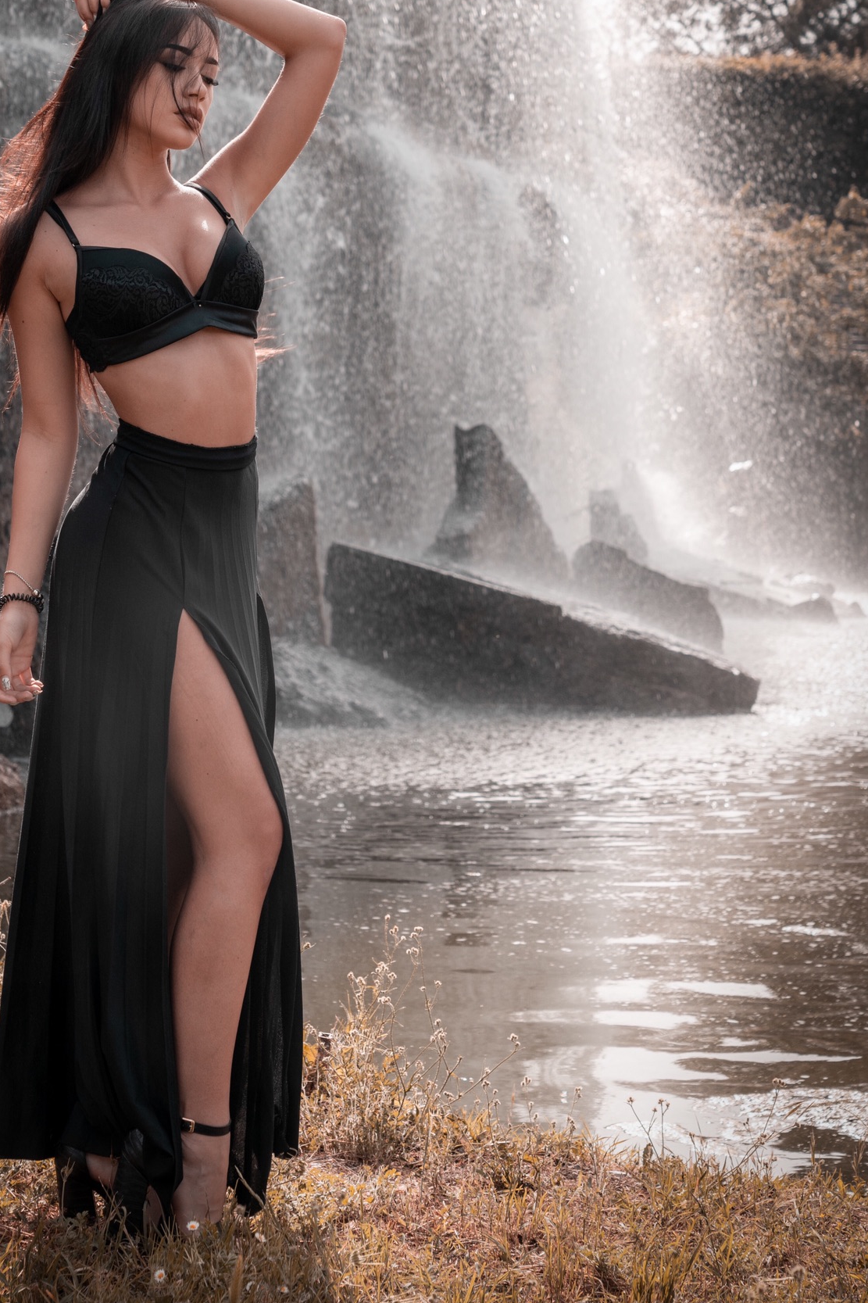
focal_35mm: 94
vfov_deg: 21.6
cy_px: 429
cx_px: 298
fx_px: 3400
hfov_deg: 14.5
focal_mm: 68
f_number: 8
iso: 200
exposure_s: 1/250
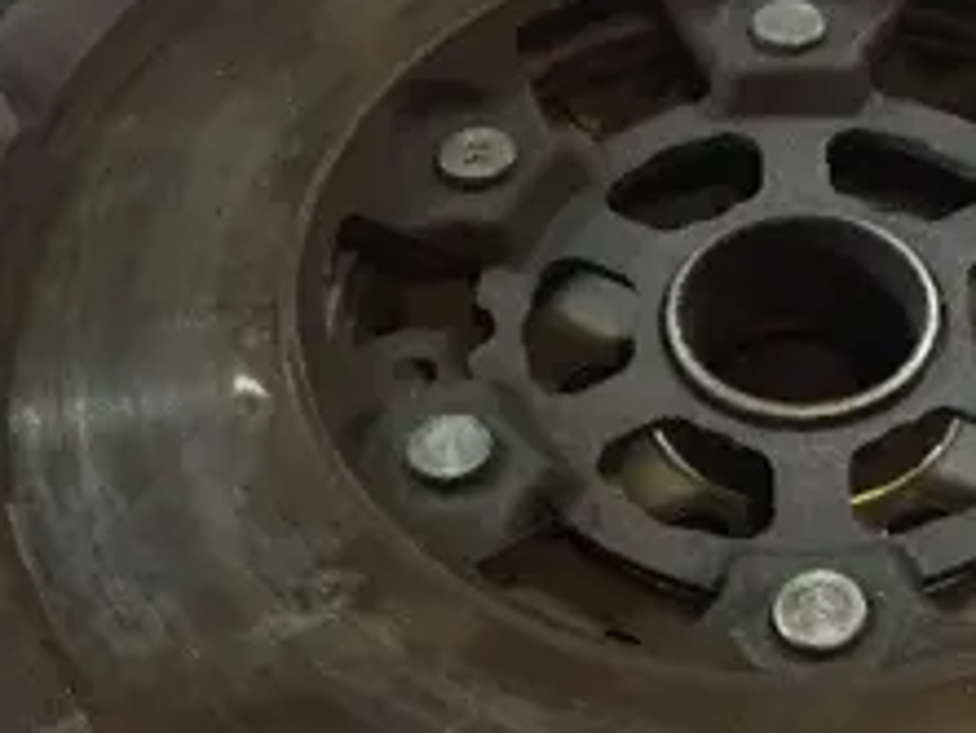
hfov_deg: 29.8
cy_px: 468
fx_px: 1777
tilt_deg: -53.6
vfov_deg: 23.2
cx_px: 817
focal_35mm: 63
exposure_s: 1/33
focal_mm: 4.15
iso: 250
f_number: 2.2
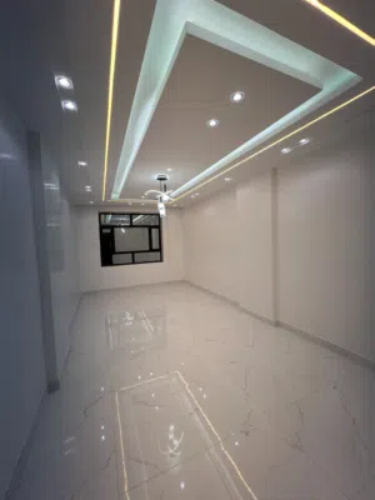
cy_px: 250
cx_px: 188
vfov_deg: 106.2
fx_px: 188
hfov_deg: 89.9
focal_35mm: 13
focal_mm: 1.57
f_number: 1.8
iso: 32
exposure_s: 1/107
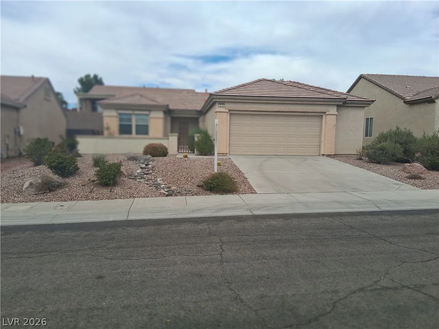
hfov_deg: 67.3
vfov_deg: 53.1
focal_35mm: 26
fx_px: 330
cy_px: 164
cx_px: 220
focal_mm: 3.98
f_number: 1.8
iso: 25
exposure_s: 1/625
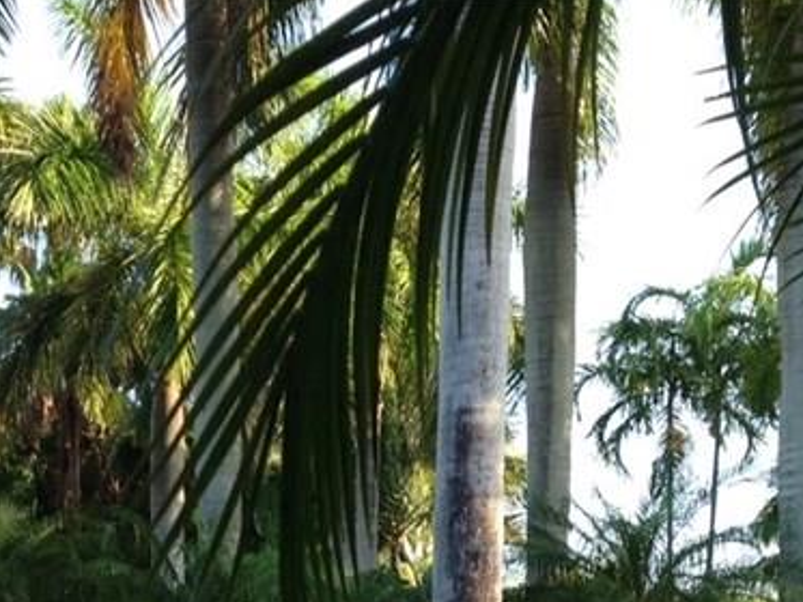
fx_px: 2228
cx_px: 306
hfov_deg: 20.4
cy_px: 817
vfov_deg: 14.6
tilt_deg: -4.7
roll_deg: -0.3
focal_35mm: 96
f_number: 2.4
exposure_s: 1/176
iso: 50
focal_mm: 4.28
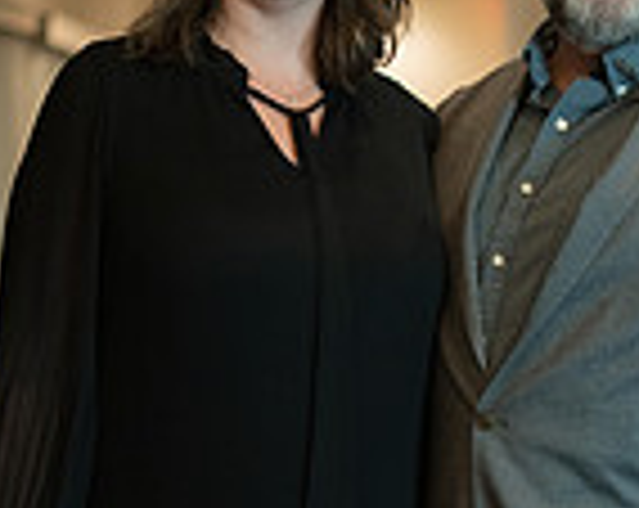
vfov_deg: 10.2
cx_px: 468
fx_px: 2812
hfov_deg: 12.9
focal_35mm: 149
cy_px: 553
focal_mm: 50
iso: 1600
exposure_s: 1/320
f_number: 1.8
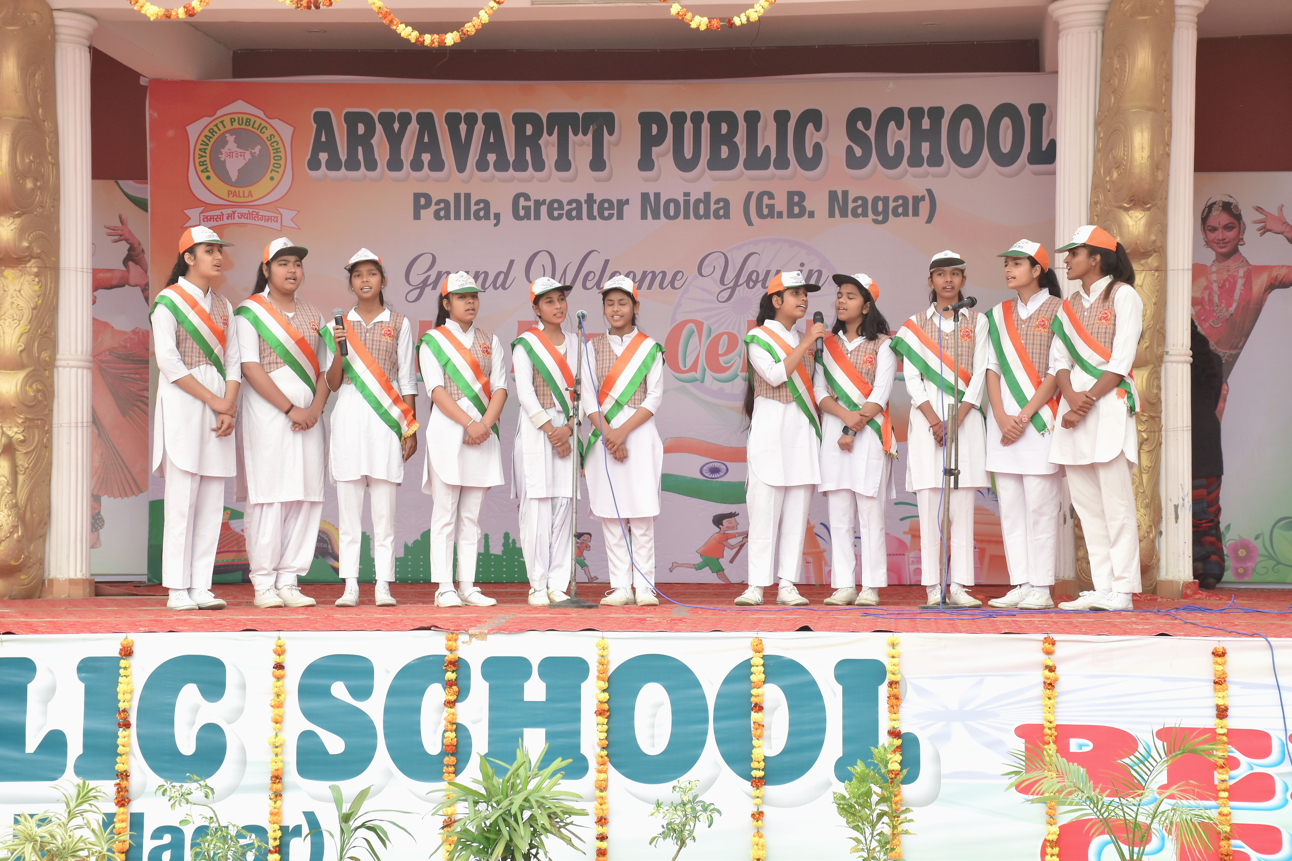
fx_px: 3014
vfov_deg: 16.3
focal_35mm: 84
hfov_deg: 24.2
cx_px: 646
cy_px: 430
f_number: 7.1
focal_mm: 56
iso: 250
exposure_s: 1/125
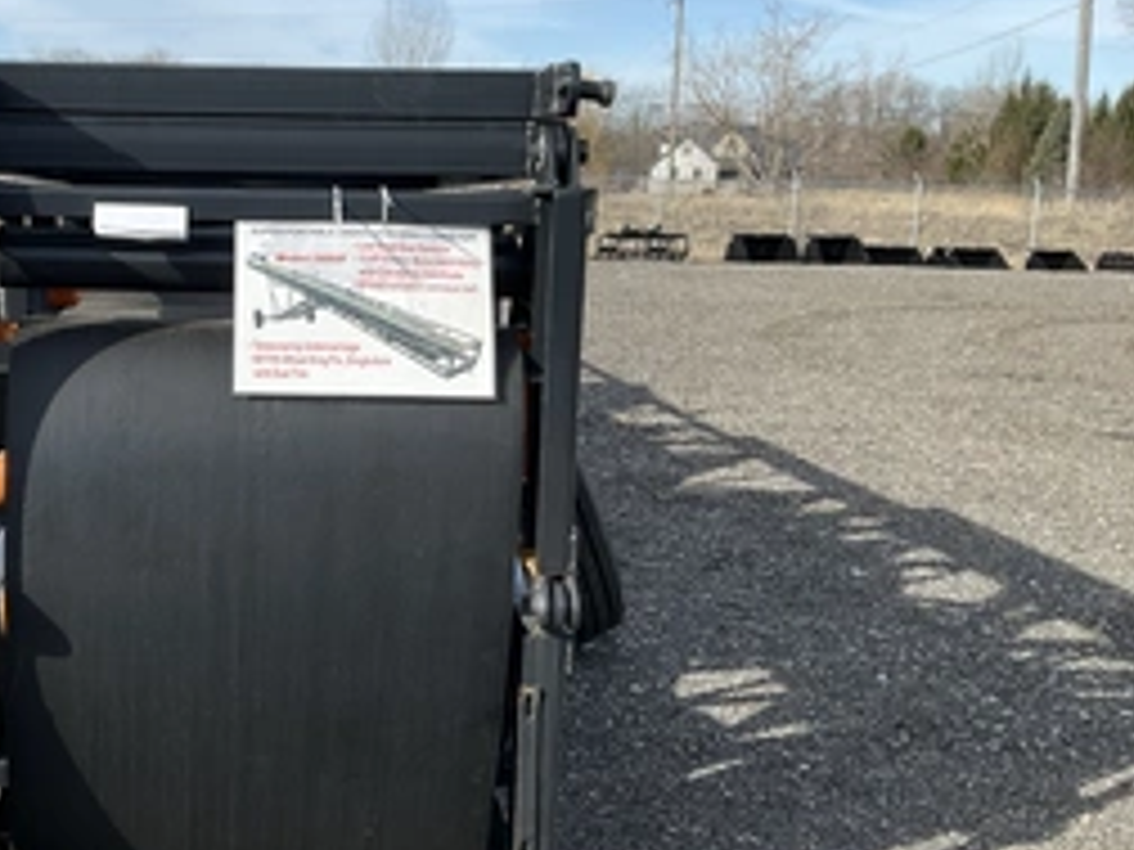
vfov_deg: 31.5
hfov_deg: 40.1
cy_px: 477
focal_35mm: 46
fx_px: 1507
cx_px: 288
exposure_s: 1/1055
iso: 25
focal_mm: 3
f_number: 1.8
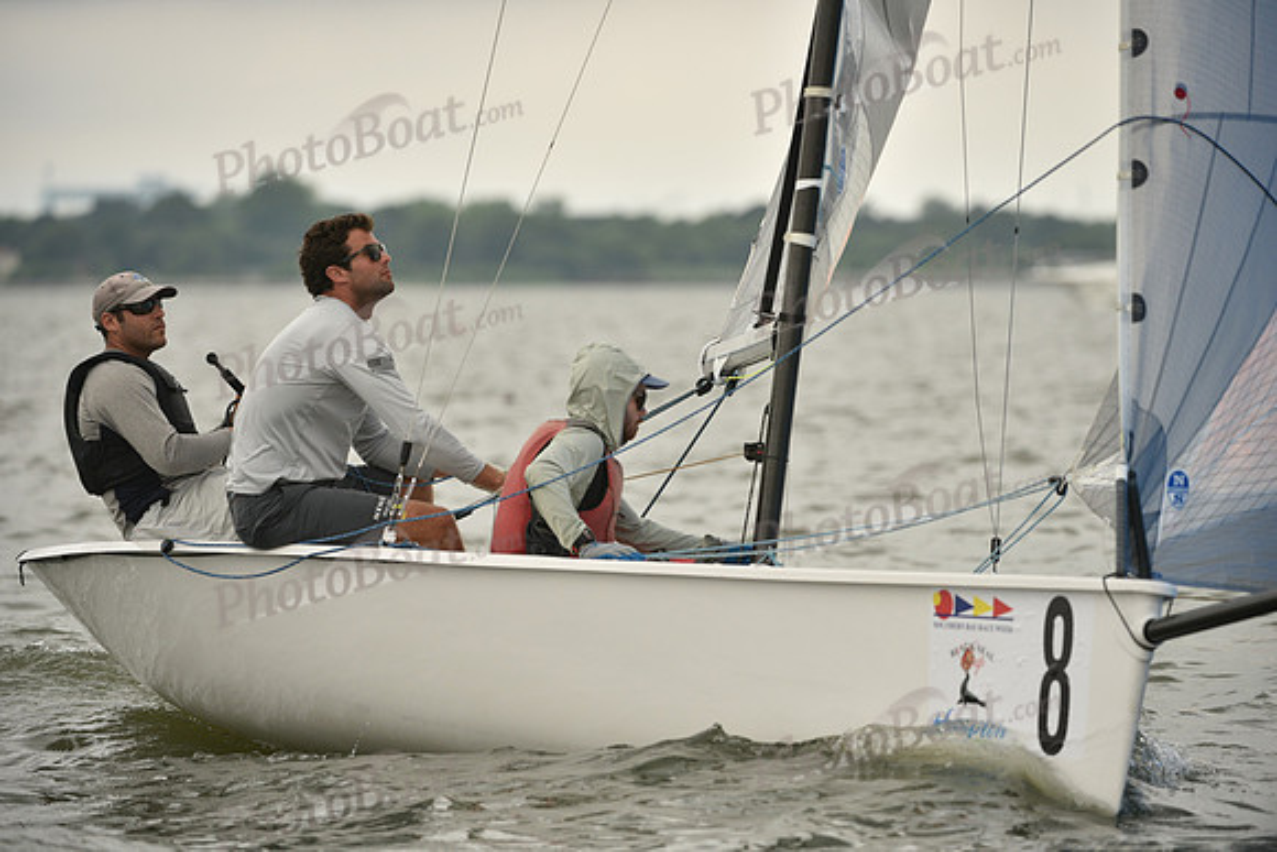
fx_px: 10289
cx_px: 638
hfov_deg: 7.1
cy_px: 426
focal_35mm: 290
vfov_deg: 4.7
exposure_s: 1/1250
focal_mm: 290
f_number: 5
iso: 400
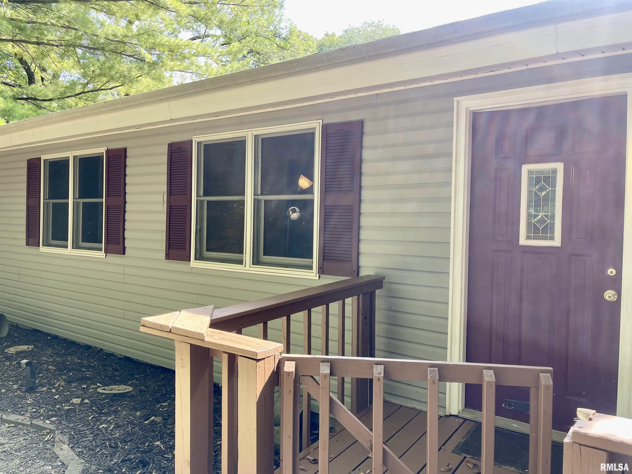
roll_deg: -1.5
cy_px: 237
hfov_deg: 69.4
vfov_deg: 54.9
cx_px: 316
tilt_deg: -1.0
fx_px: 456
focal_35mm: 25
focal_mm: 5.1
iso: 32
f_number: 1.6
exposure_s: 1/144
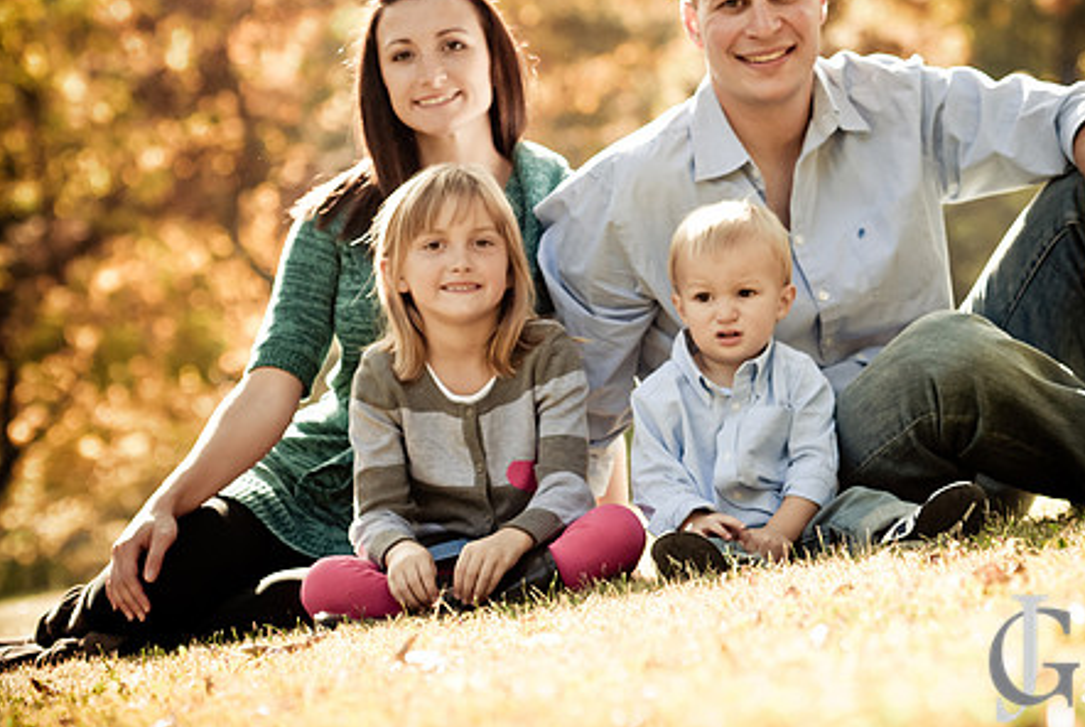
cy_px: 305
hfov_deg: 10.6
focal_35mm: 193
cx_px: 648
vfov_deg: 7.1
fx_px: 5824
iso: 250
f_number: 3.2
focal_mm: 98
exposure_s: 1/320
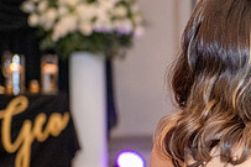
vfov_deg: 5.9
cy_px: 156
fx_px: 1609
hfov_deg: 8.8
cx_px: 339
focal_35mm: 231
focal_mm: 70
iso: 1600
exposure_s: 1/250
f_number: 2.8
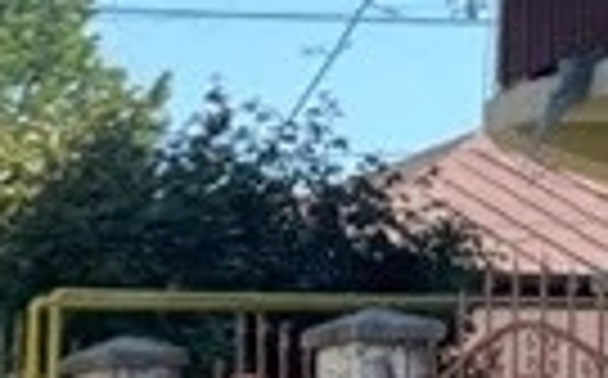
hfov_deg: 7.5
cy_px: 1444
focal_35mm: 262
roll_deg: -0.3
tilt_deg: -8.5
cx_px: -869
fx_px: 4336
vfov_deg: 4.6
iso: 32
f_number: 1.6
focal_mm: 5.1
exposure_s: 1/1883
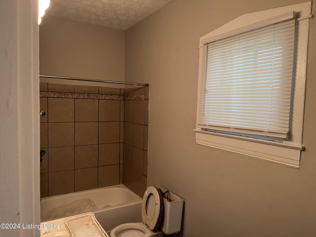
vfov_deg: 53.0
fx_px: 237
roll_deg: -1.2
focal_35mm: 26
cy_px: 118
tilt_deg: -3.7
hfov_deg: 67.3
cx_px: 158
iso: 320
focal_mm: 5.1
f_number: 1.6
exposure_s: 1/60
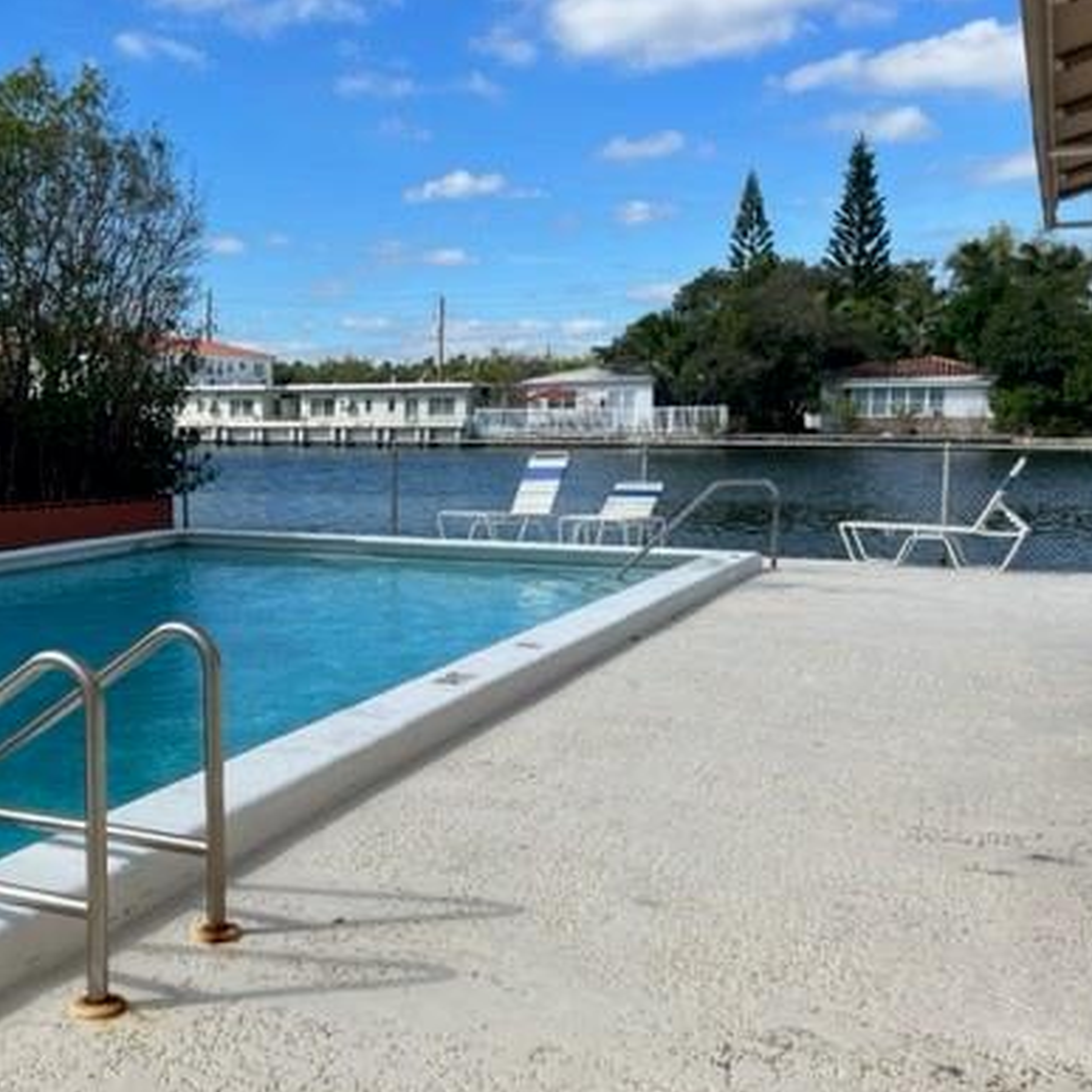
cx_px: 356
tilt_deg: -8.8
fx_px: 1356
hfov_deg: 43.2
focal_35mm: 38
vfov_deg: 43.8
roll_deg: -0.8
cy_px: 581
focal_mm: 5.7
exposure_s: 1/5076
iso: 50
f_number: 1.5
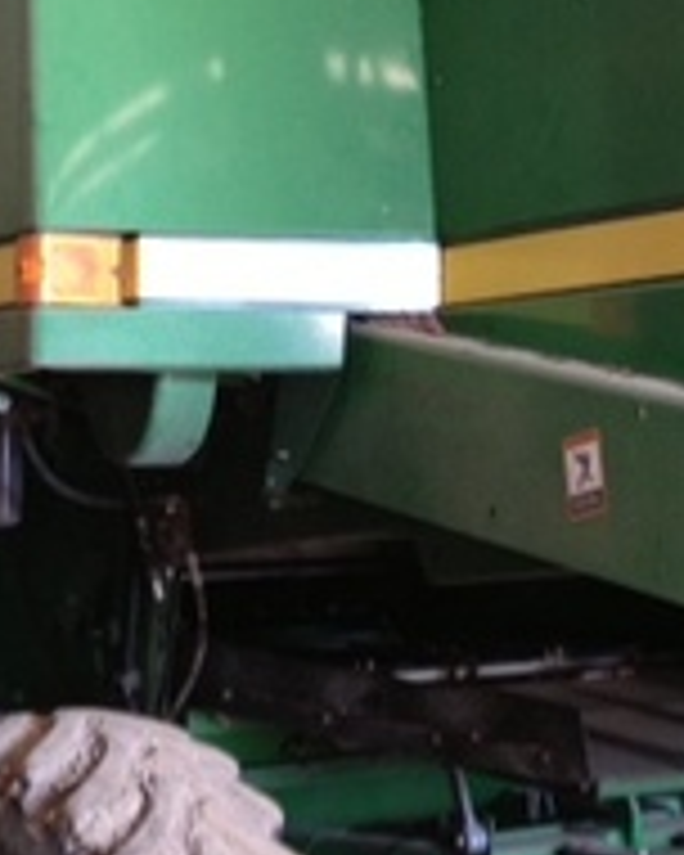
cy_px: 180
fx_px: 2480
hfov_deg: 15.6
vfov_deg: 19.4
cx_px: 490
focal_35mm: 98
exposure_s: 1/20
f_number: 2.4
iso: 125
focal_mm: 4.28
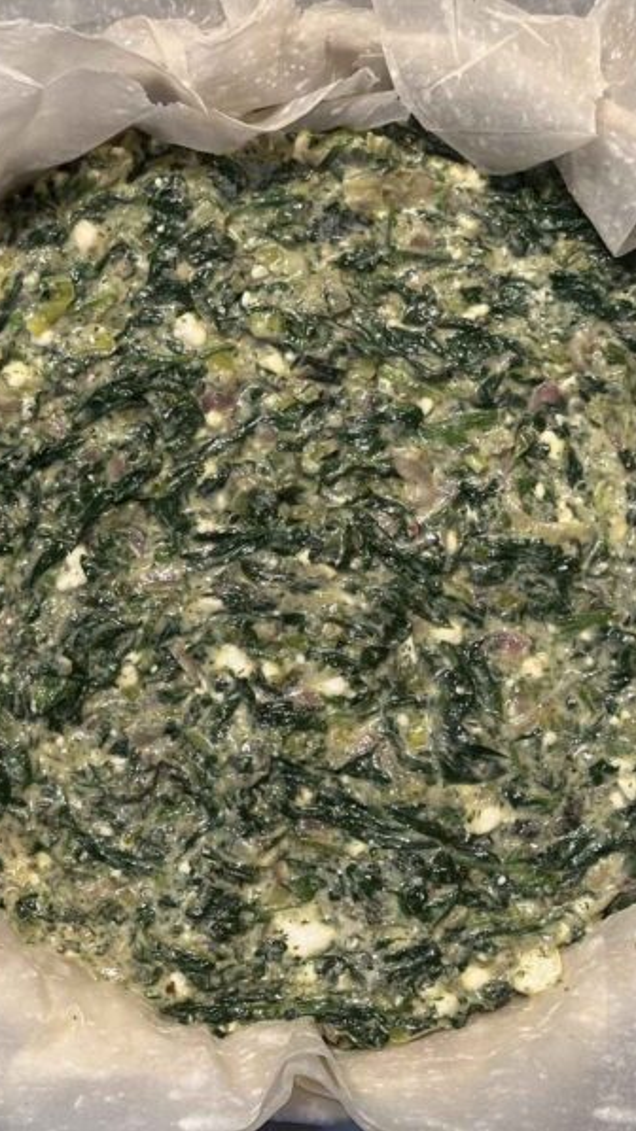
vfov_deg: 30.2
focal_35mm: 70
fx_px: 2100
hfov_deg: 17.2
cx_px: 367
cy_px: 566
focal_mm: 6.86
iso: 200
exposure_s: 1/50
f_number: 1.78
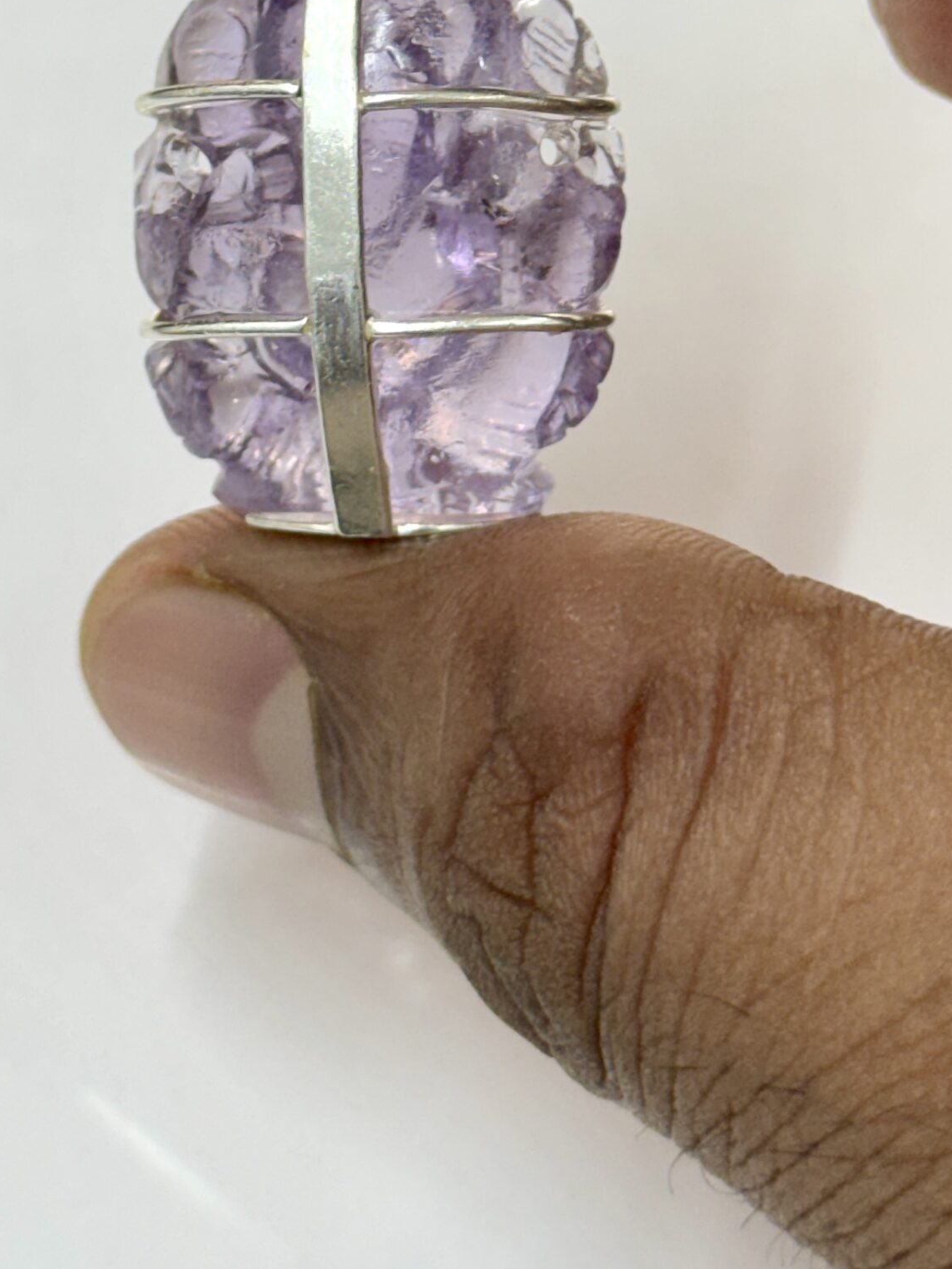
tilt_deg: -52.6
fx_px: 2970
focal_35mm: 81
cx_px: 392
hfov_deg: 18.2
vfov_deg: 23.7
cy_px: 243
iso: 64
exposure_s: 1/100
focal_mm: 6.76
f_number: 1.78
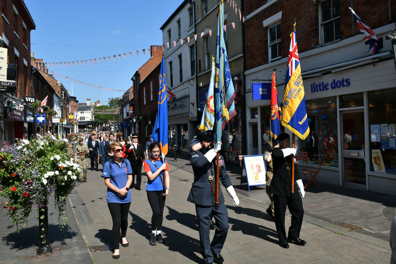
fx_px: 363
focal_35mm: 33
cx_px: 198
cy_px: 132
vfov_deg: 40.0
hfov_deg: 57.2
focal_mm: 22
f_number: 9
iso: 160
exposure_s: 1/400
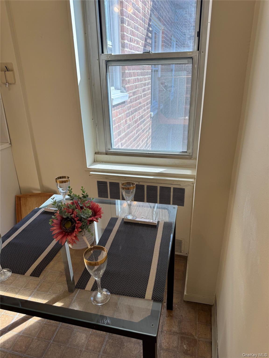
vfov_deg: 71.6
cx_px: 134
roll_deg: +1.3
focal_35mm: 24
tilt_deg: -23.5
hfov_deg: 56.8
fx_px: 249
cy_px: 179
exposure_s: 1/518
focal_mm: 6.76
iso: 80
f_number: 1.78
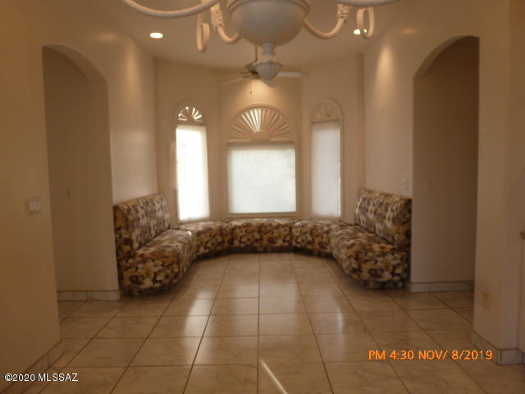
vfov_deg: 56.8
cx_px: 262
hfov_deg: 71.6
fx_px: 364
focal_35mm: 24
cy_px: 197
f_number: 3.3
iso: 125
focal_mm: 4.3
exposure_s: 1/60
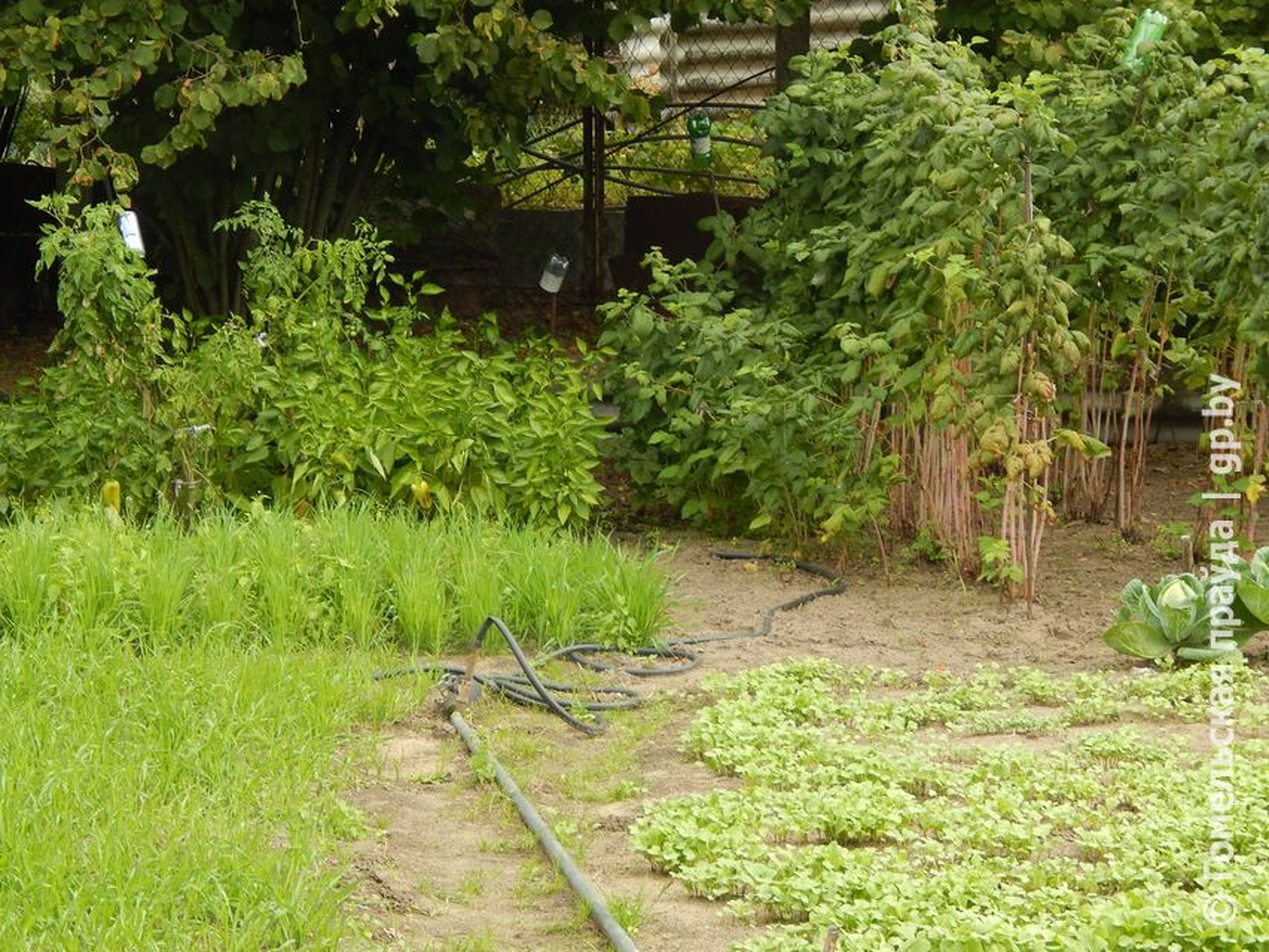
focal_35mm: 115
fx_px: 4216
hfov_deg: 17.1
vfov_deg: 12.9
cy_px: 476
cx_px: 634
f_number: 4.6
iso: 125
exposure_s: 1/100
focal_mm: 20.5
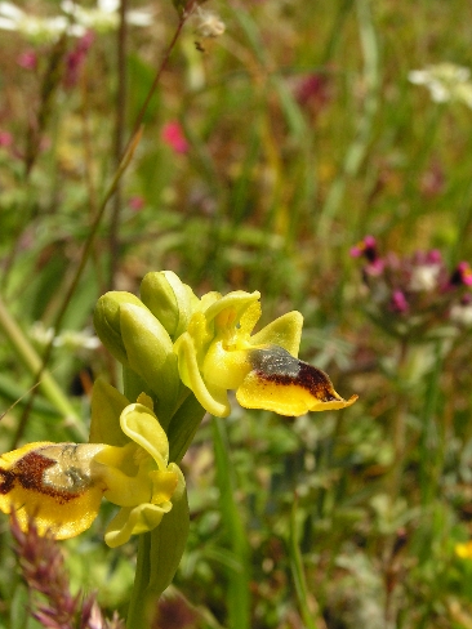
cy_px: 354
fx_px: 1418
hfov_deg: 18.9
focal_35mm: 78
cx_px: 241
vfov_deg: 25.0
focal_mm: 11.1
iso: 50
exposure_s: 1/400
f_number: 5.6
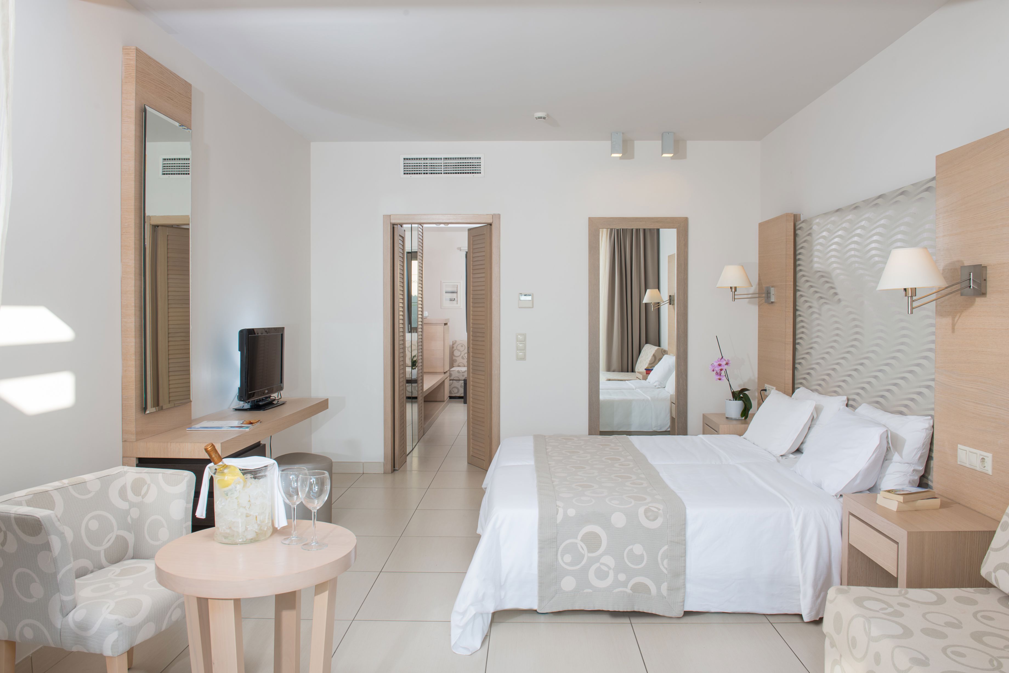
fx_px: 757
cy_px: 336
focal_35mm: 27
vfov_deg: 48.0
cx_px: 504
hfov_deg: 67.4
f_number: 10
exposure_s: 1/15
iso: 100
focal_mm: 27
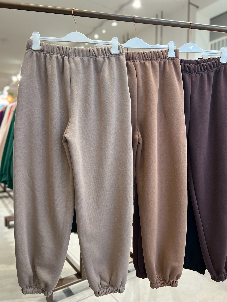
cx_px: 114
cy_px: 151
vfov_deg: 67.3
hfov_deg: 53.1
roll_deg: -0.1
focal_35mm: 26
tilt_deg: -2.2
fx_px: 227
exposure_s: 1/121
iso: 100
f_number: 1.5
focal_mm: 5.7
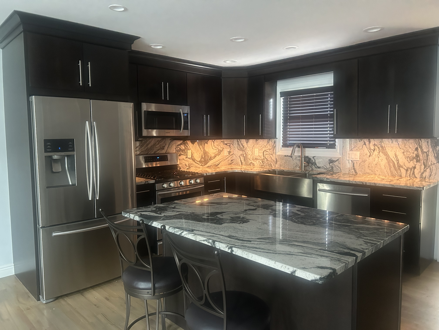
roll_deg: +0.5
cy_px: 165
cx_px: 220
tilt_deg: -4.9
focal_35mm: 26
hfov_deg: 67.3
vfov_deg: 53.1
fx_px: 330
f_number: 1.5
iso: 500
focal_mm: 5.7
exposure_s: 1/40
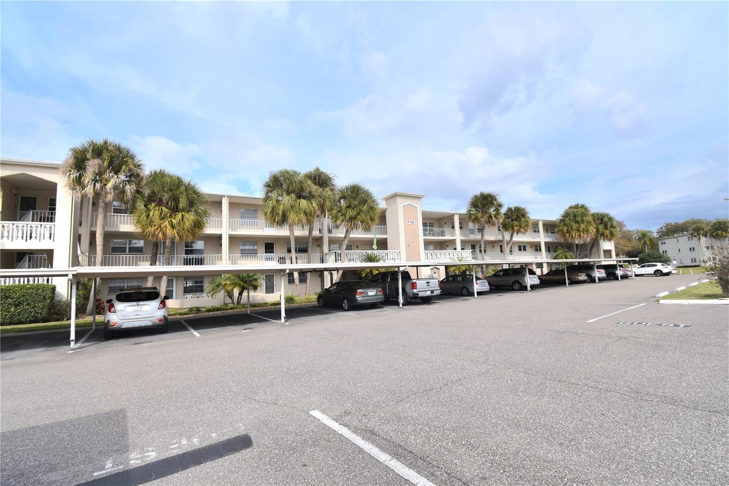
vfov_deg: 77.3
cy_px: 243
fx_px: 304
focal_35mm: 15
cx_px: 364
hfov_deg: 100.4
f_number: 11
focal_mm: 10
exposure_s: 1/200
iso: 100
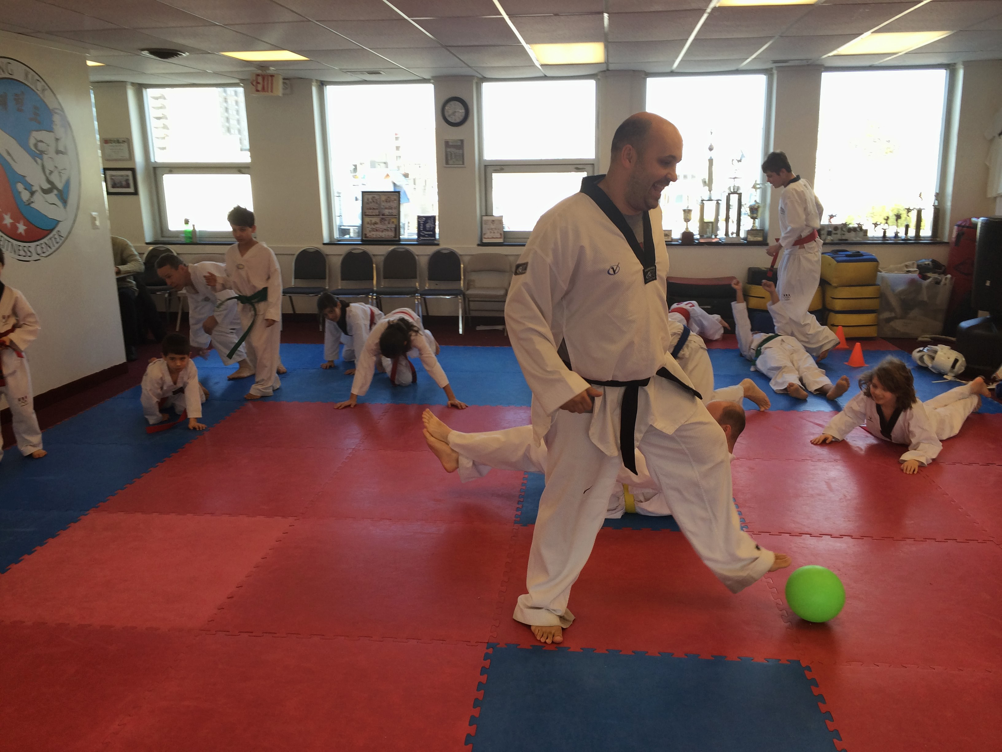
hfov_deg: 60.0
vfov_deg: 46.8
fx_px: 868
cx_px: 501
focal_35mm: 30
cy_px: 376
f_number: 2.2
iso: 40
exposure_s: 1/120
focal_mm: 4.12
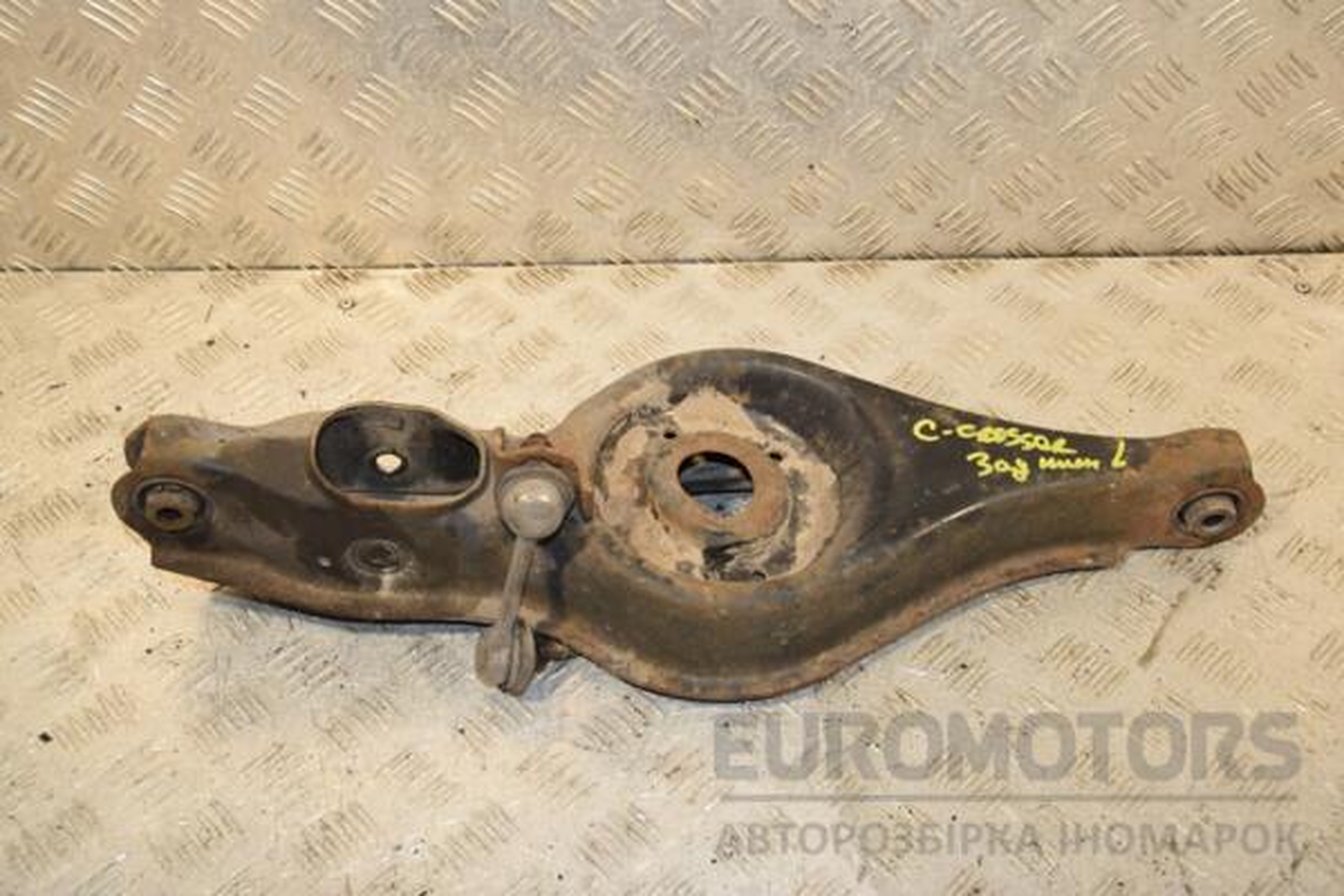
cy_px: 448
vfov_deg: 34.2
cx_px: 672
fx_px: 1456
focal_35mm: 39
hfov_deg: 49.6
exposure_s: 1/200
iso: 800
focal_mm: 26
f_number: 6.3
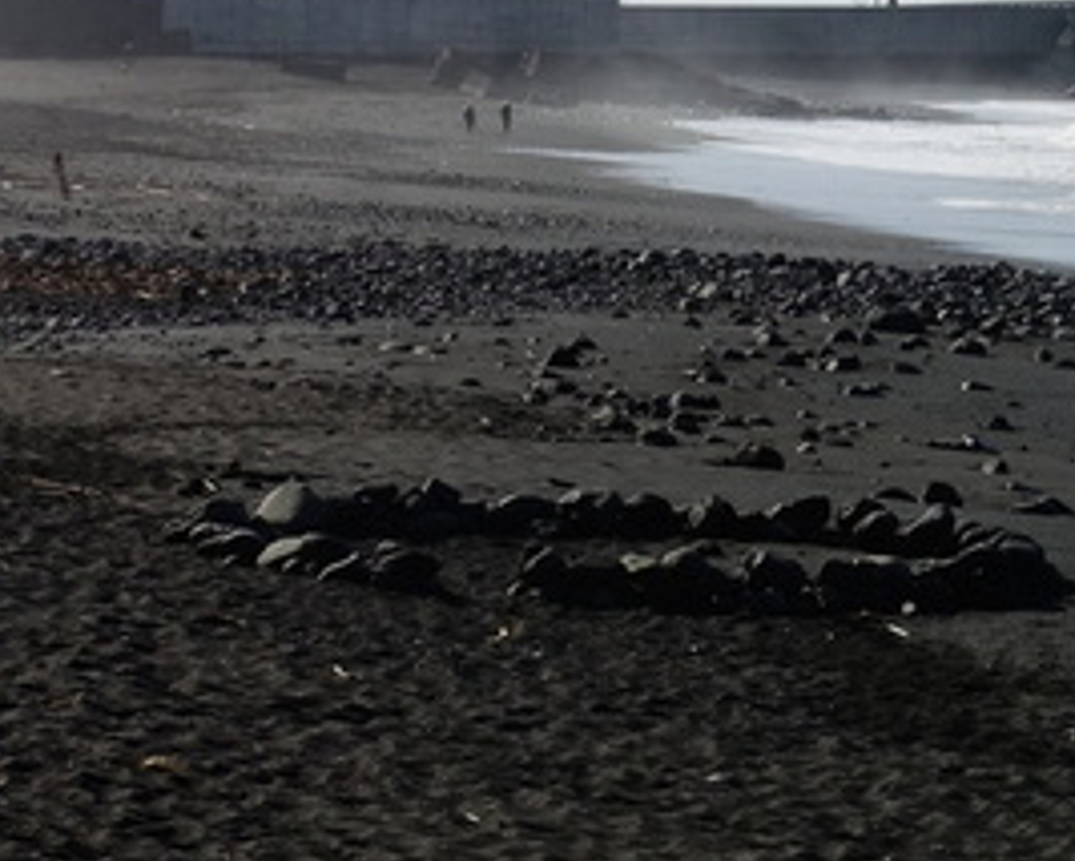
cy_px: 519
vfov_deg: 8.1
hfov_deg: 9.8
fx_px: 6113
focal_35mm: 192
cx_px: 1474
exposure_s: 1/250
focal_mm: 25.15
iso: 125
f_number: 11
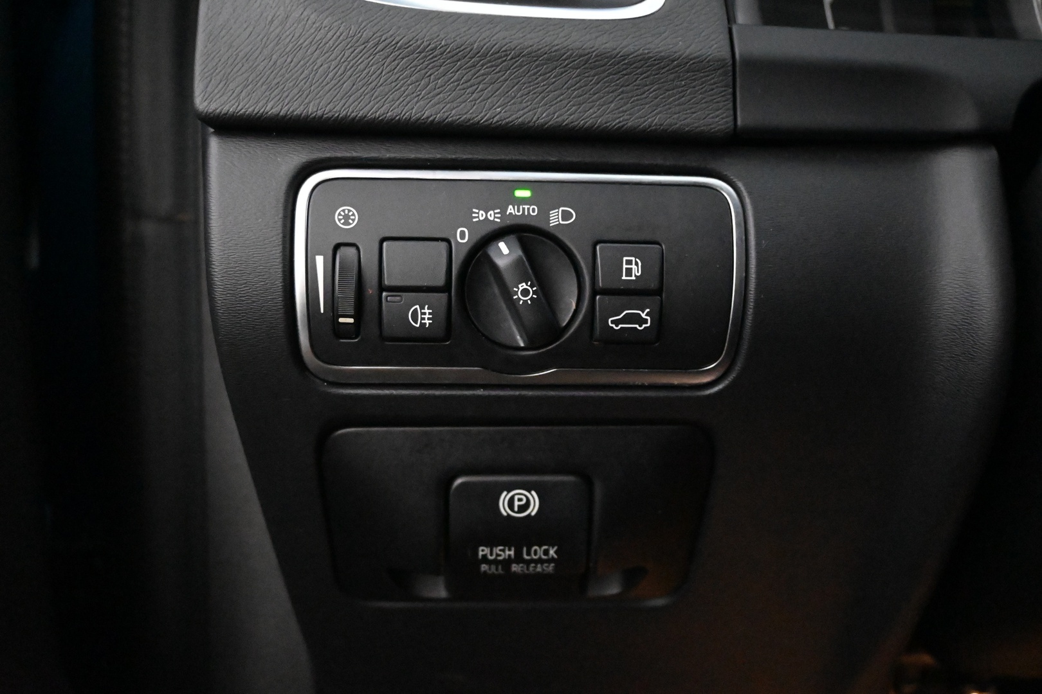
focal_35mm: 37
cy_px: 347
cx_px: 521
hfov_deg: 52.2
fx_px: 1064
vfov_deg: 36.2
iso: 14400
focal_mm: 24.5
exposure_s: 1/40
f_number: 4.2
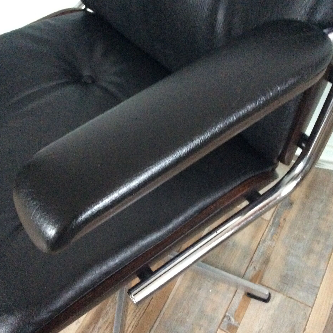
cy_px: 167
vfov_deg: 42.8
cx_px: 167
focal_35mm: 39
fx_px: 424
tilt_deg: -53.1
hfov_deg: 42.8
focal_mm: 3.3
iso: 500
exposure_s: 1/17
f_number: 2.4
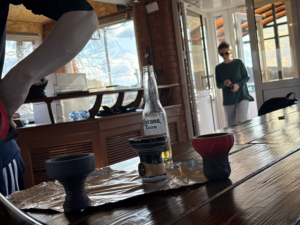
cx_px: 150
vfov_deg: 30.3
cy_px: 112
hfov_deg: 39.7
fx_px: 416
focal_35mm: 48
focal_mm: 6.76
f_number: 1.78
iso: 64
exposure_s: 1/519
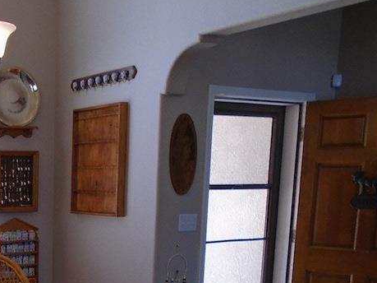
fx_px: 632
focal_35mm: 58
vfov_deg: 23.9
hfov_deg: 29.9
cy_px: 294
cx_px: -37
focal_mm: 4.6
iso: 100
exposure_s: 1/60
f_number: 3.2
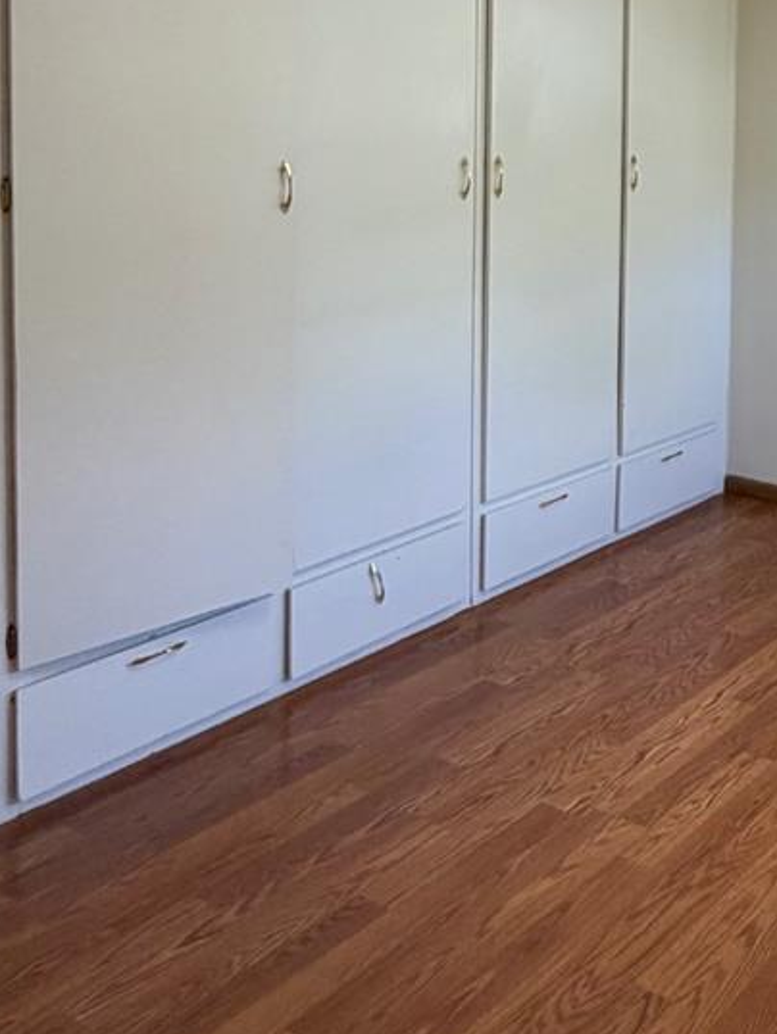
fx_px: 1166
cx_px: 913
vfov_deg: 45.2
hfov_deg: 31.4
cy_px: 189
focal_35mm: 39
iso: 160
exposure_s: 1/120
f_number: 2.2
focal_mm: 2.22
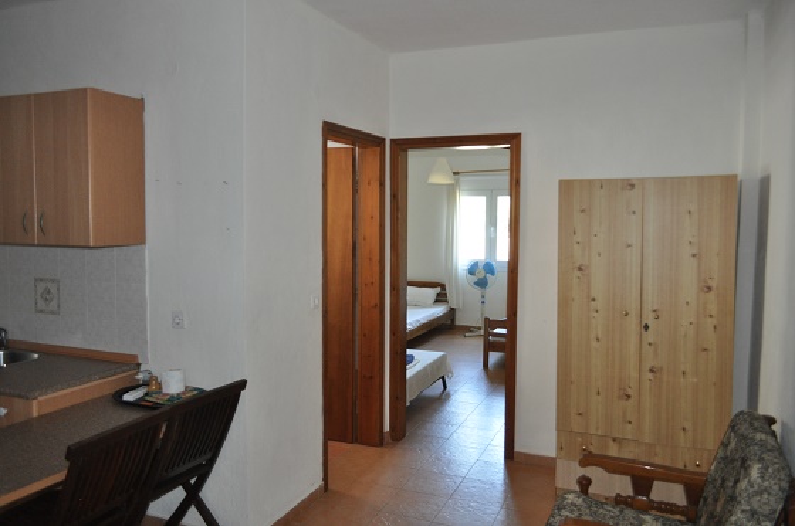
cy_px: 263
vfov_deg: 47.7
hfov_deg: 67.5
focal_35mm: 27
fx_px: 595
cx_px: 398
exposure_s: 1/60
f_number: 3.5
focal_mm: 18
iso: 800
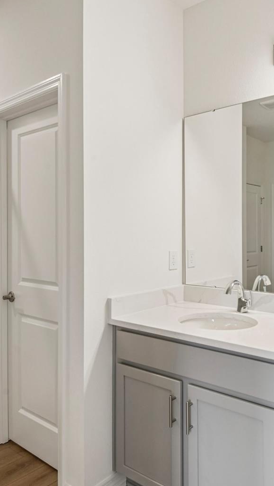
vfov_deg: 71.9
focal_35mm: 26
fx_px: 336
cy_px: 240
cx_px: 223
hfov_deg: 42.2
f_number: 8
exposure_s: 1/40
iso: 400
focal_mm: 16
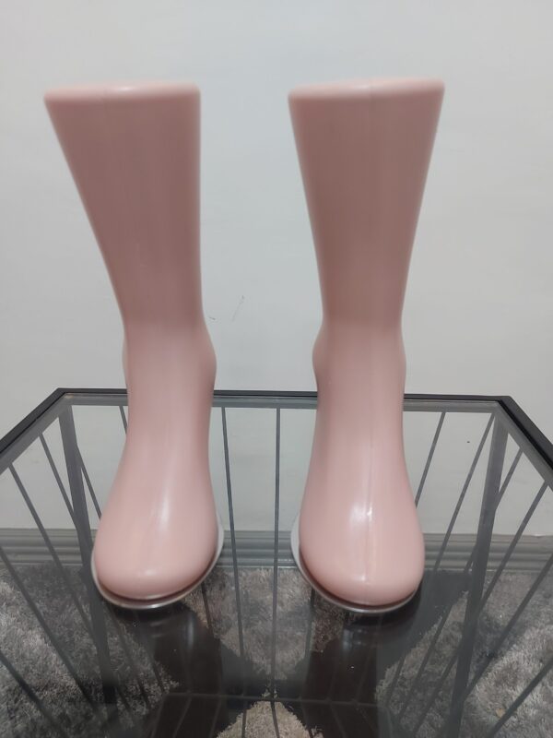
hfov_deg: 56.8
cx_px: 276
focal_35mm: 24
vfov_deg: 71.6
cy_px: 369
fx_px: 511
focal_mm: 5.23
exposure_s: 1/50
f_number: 1.8
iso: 200
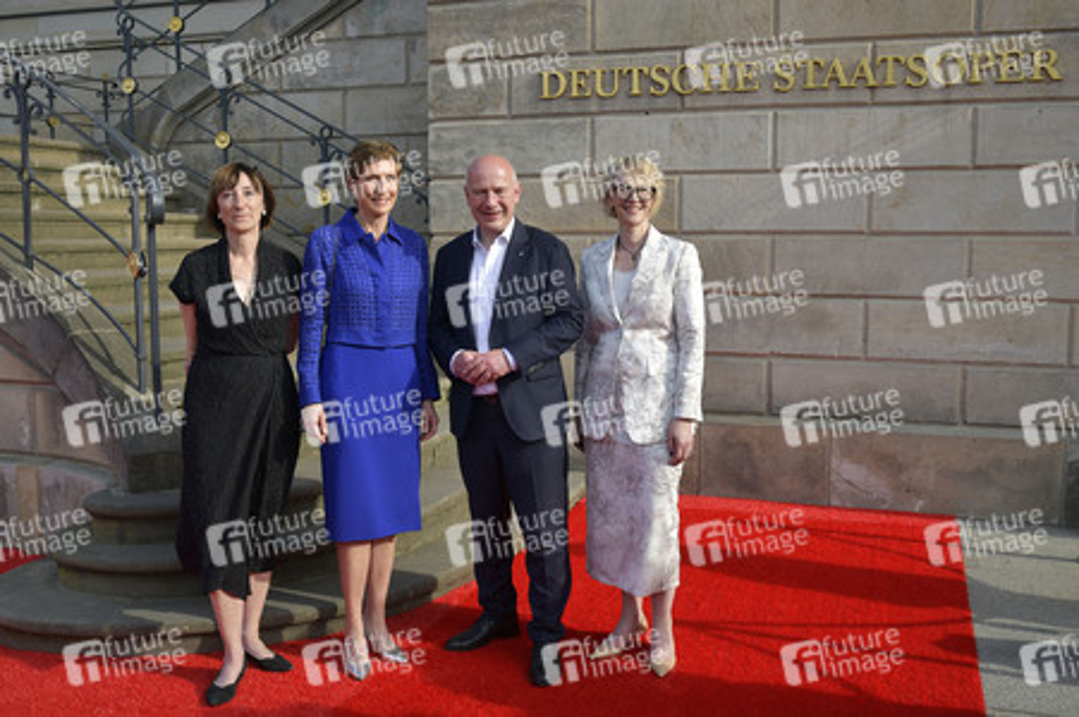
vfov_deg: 38.8
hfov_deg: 55.8
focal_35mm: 34
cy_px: 358
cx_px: 540
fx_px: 1018
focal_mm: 34
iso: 160
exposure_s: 1/250
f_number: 7.1
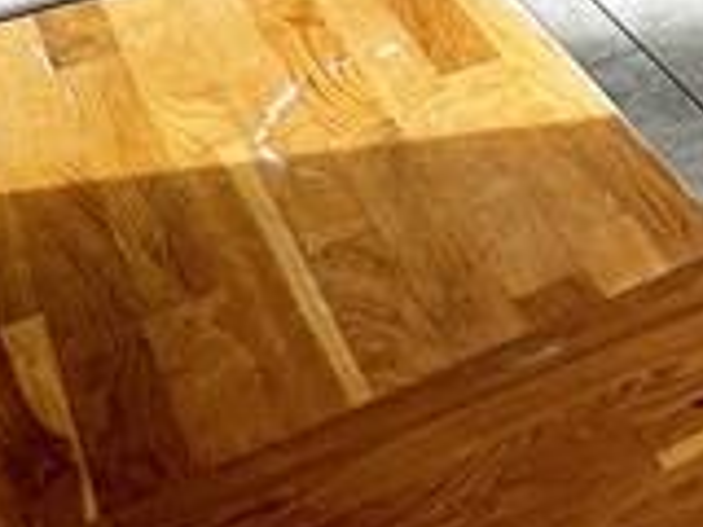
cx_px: 1344
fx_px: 1686
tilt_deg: -2.6
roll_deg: -0.4
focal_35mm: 83
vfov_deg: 12.9
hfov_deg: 17.7
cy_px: -786
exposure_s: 1/301
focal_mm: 1.57
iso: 32
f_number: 1.8
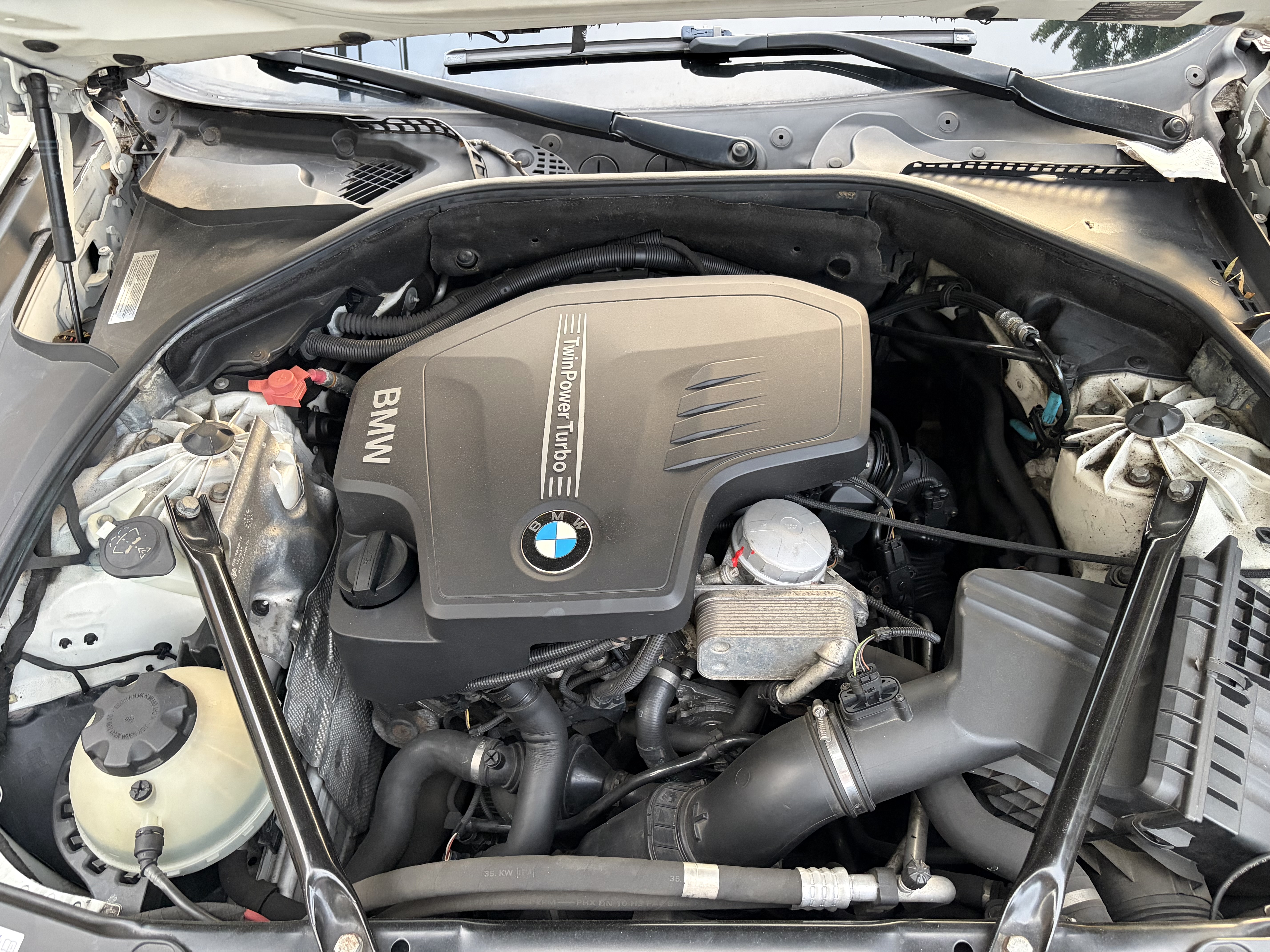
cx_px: 635
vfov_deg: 53.1
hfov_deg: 67.3
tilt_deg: -49.0
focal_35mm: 26
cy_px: 476
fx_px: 954
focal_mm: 5.96
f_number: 1.6
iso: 500
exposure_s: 1/60
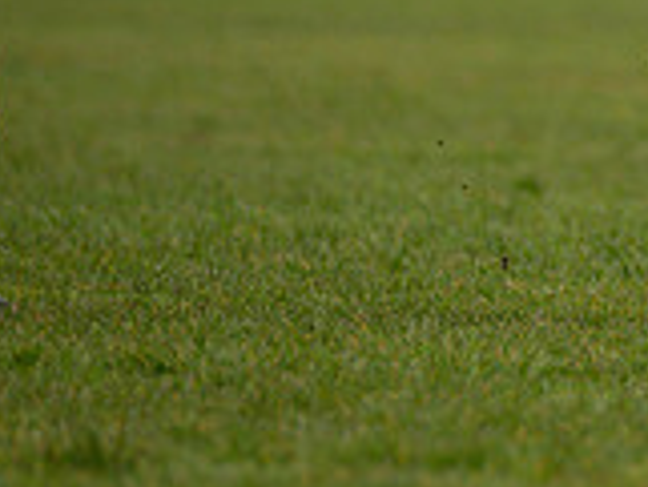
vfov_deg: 1.8
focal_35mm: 833
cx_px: 986
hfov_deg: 2.4
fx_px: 15605
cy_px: -143
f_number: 2.8
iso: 500
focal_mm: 240
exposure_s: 1/1000
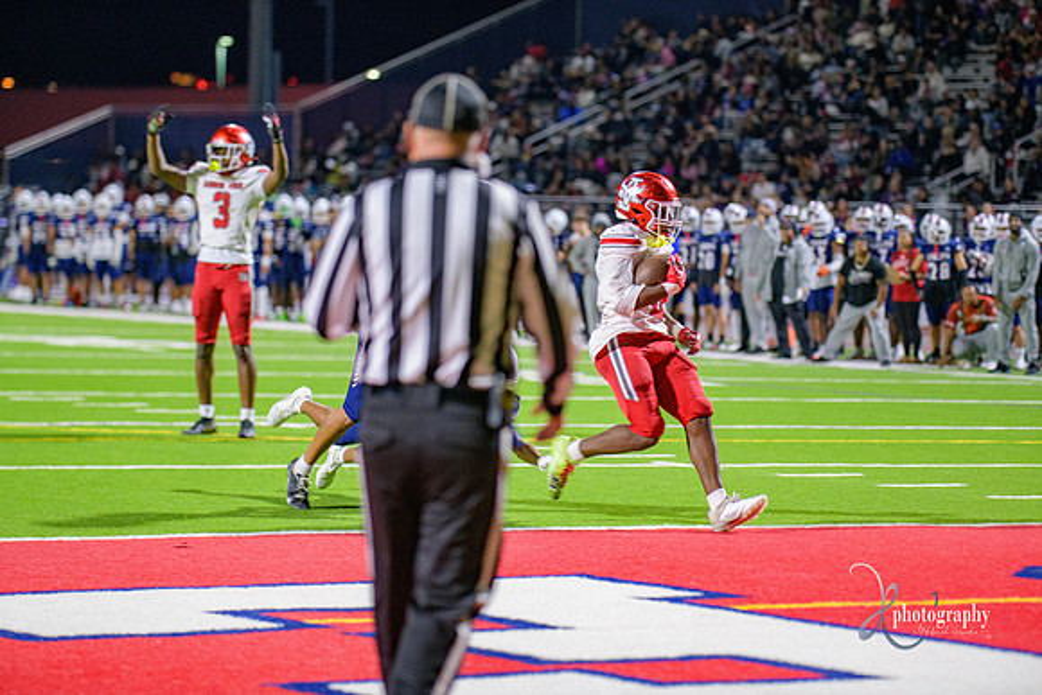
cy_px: 348
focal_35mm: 155
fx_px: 4487
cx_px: 521
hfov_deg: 13.2
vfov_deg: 8.9
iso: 2000
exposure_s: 1/250
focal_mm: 155
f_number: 2.8
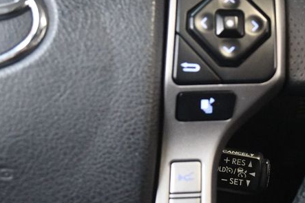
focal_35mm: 65
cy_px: 89
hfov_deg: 30.8
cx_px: 196
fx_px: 550
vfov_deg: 20.9
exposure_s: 1/60
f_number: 4.5
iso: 11400
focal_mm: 30
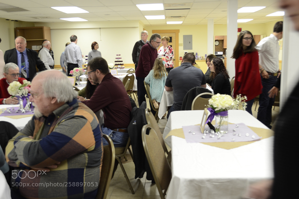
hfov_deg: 49.6
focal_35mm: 39
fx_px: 324
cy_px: 100
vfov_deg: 34.2
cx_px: 150
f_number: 5
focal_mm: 26
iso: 400
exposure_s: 1/25
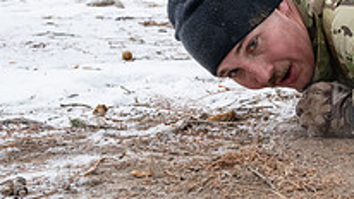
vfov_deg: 11.5
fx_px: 986
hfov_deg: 19.5
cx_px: 395
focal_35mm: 105
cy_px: 84
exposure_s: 1/800
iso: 1250
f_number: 4
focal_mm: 30
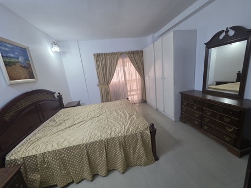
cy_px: 94
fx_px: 94
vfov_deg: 89.9
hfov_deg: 106.2
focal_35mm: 13
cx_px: 126
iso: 160
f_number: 1.9
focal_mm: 2.2
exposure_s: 1/100
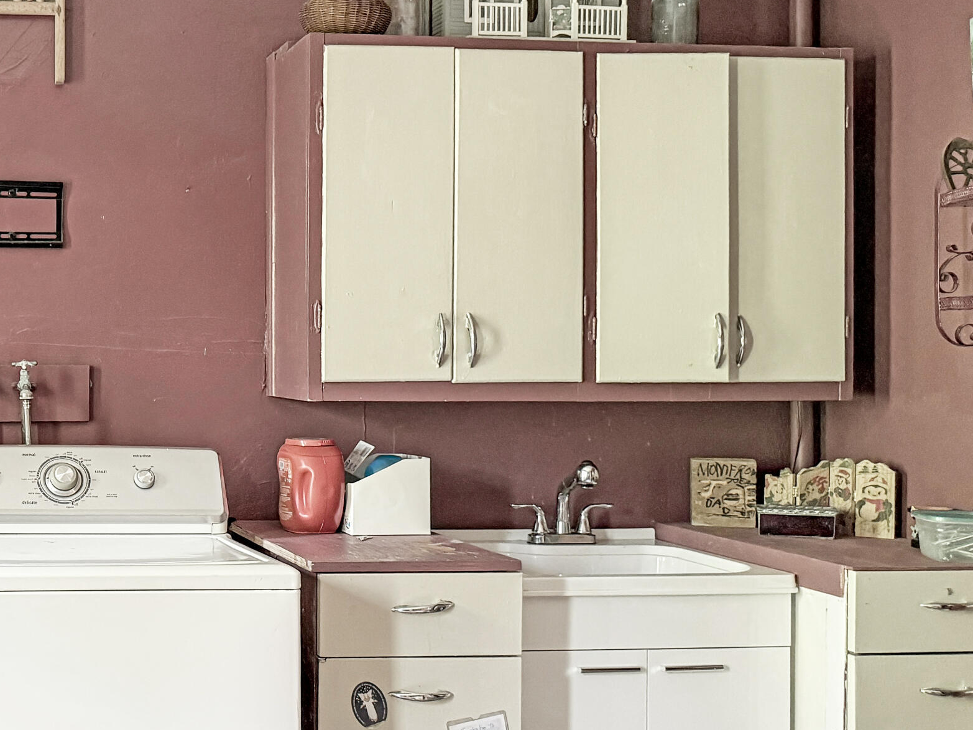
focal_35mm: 46
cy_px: 526
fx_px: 1293
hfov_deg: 38.1
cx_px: 78
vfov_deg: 31.1
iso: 320
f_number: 1.78
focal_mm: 6.76
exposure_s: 1/60
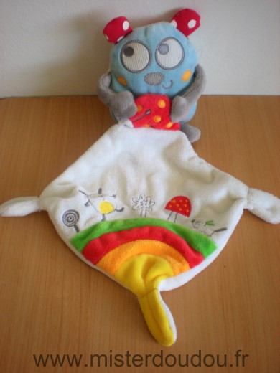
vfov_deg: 49.0
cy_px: 186
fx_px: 410
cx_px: 140
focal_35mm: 38
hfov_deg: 37.7
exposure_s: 1/59
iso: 138
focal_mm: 6.3
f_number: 3.1
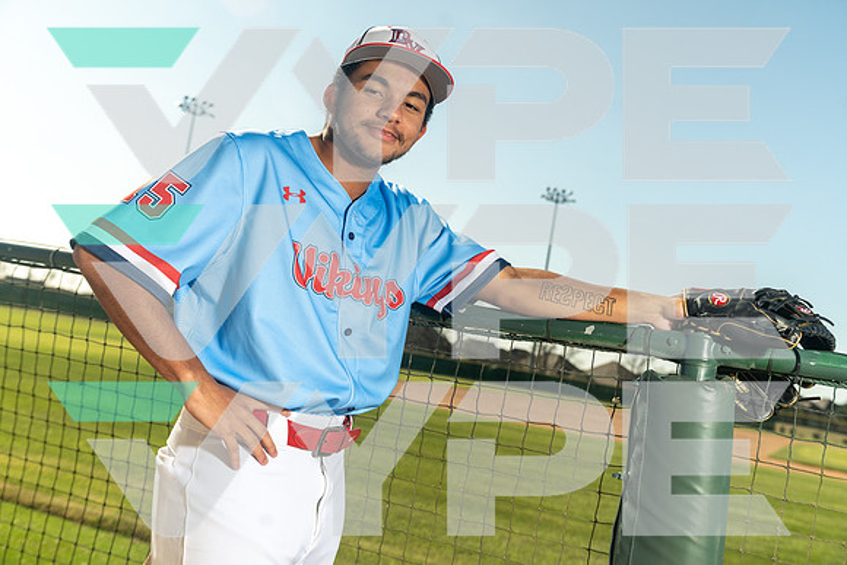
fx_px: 918
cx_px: 424
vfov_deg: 34.2
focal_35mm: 39
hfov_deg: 49.5
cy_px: 282
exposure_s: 1/200
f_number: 5
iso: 500
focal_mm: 39
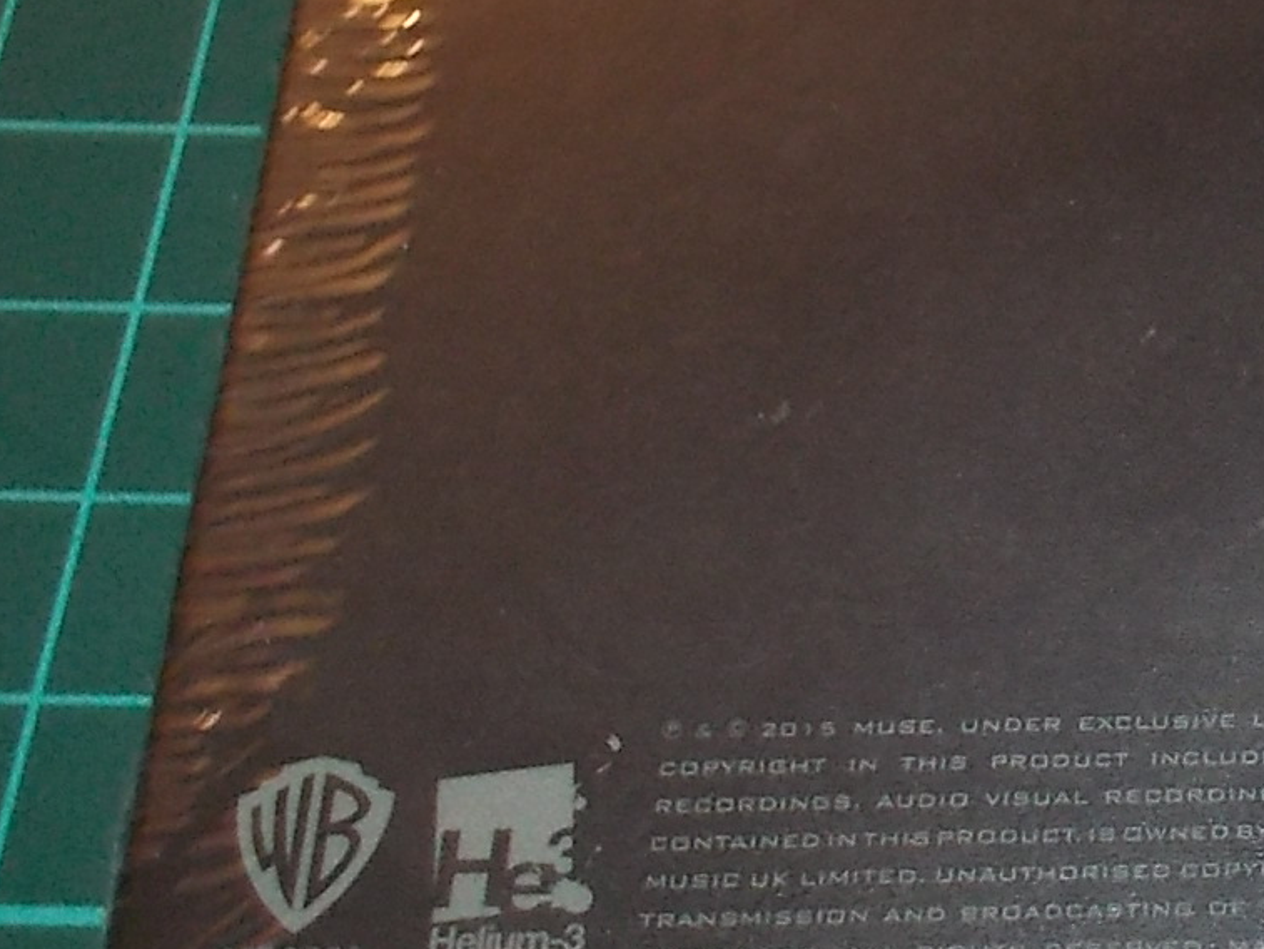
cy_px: 242
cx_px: 1593
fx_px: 3177
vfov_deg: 16.9
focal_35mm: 87
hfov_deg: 20.7
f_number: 3.3
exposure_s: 1/30
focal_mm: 4.1
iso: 200
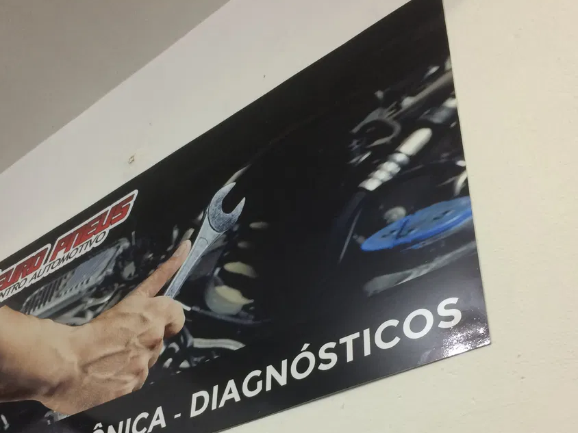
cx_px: 263
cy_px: 320
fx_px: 735
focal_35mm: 44
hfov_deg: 42.9
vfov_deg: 32.3
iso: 80
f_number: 2.2
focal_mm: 4.15
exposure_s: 1/30
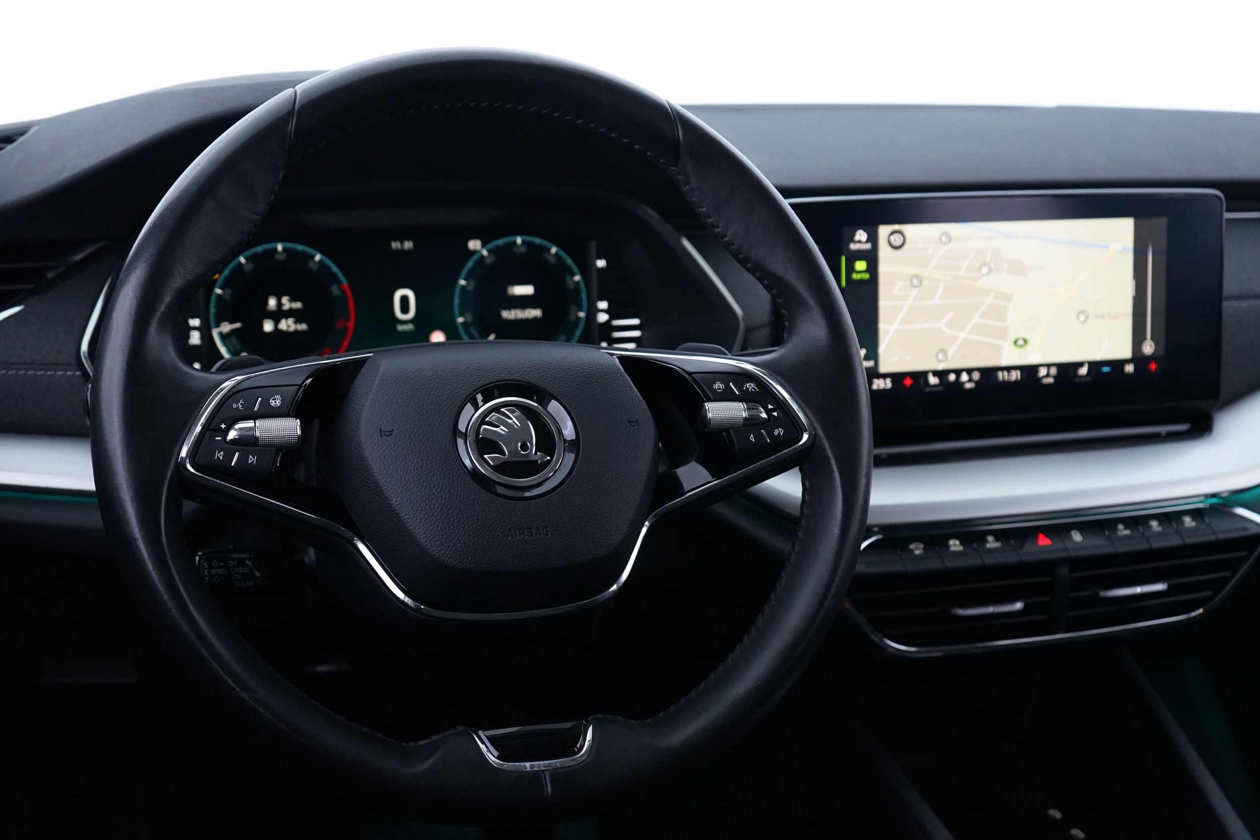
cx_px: 630
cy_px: 420
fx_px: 1540
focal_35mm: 44
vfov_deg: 30.5
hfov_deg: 44.5
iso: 2000
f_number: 4.5
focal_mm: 44
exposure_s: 1/20
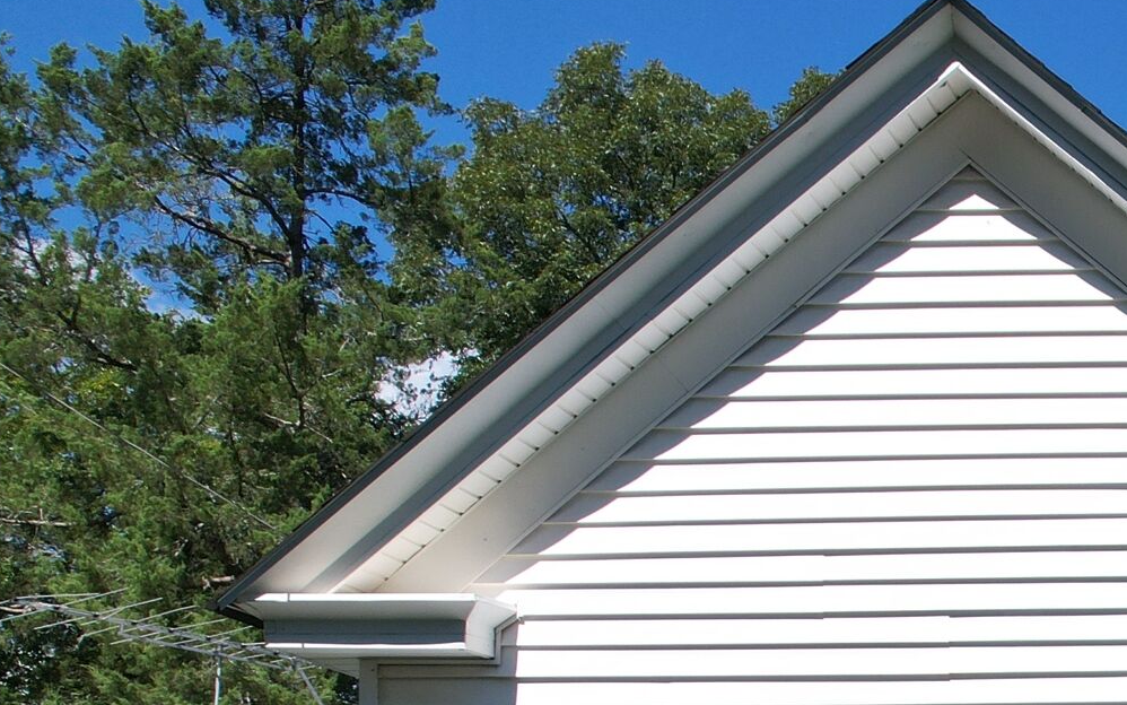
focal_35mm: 69
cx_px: 1591
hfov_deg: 24.5
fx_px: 2120
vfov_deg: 17.1
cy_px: 1050
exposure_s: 1/2000
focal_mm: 8.38
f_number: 2.8
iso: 100
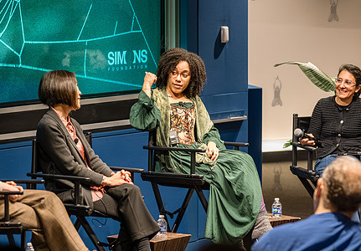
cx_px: 188
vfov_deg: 8.3
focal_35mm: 171
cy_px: 124
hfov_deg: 11.9
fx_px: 1738
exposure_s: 1/160
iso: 5000
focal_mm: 116
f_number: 3.5
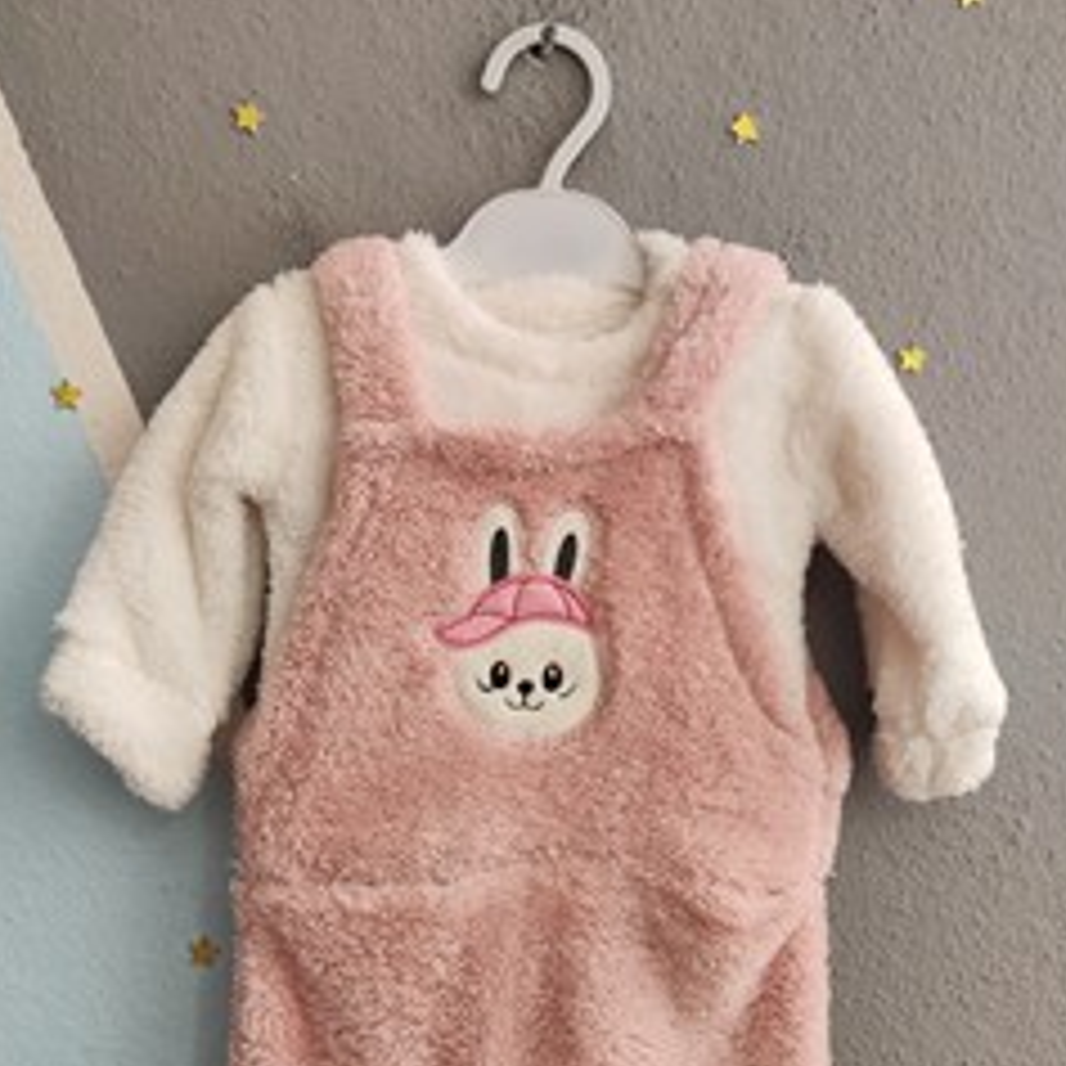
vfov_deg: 43.5
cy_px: 803
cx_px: 531
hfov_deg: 44.9
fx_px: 1289
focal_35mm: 37
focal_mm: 5.59
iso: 400
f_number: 1.88
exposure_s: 1/97.5
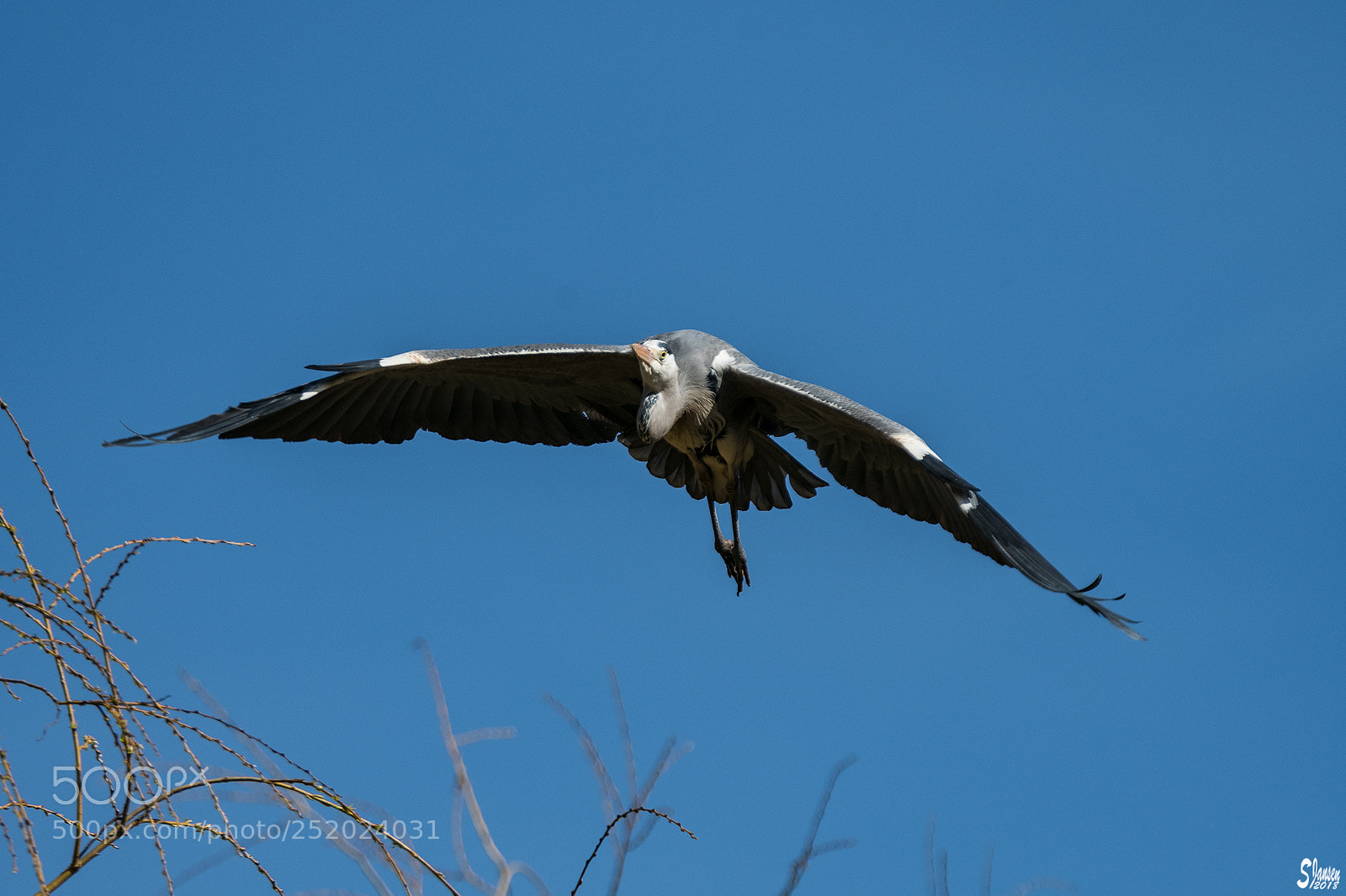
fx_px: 25231
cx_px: 673
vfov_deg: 2.0
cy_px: 448
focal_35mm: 675
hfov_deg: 3.1
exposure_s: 1/1600
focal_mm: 450
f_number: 7.1
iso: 320
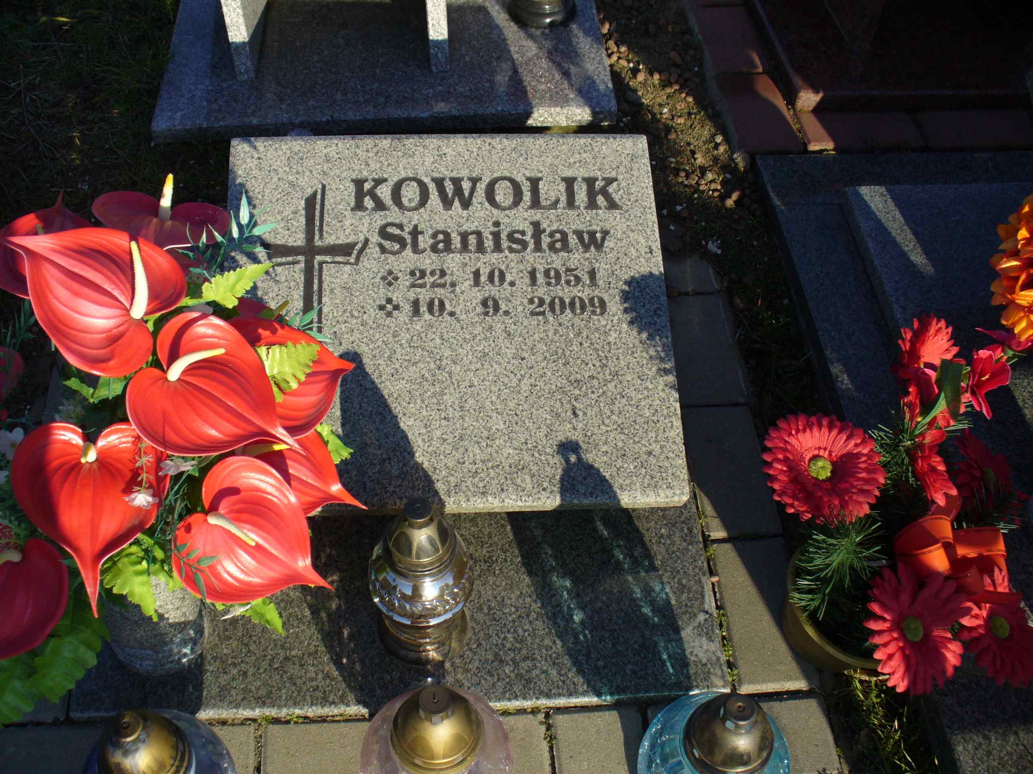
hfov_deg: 50.1
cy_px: 387
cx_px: 516
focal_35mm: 37
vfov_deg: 38.7
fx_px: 1104
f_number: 5.6
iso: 80
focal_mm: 6.1
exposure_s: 1/250
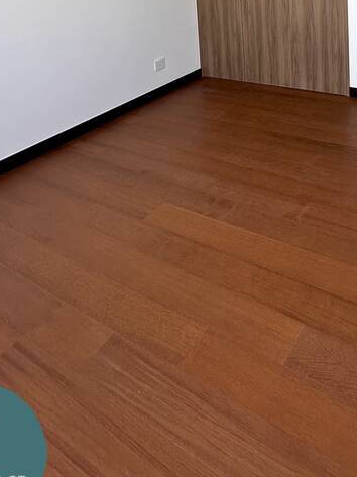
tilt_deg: -5.2
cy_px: -10
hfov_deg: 43.8
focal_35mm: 32
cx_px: 223
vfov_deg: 46.6
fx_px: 441
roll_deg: +2.7
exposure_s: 1/99
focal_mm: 2.22
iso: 100
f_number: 2.2
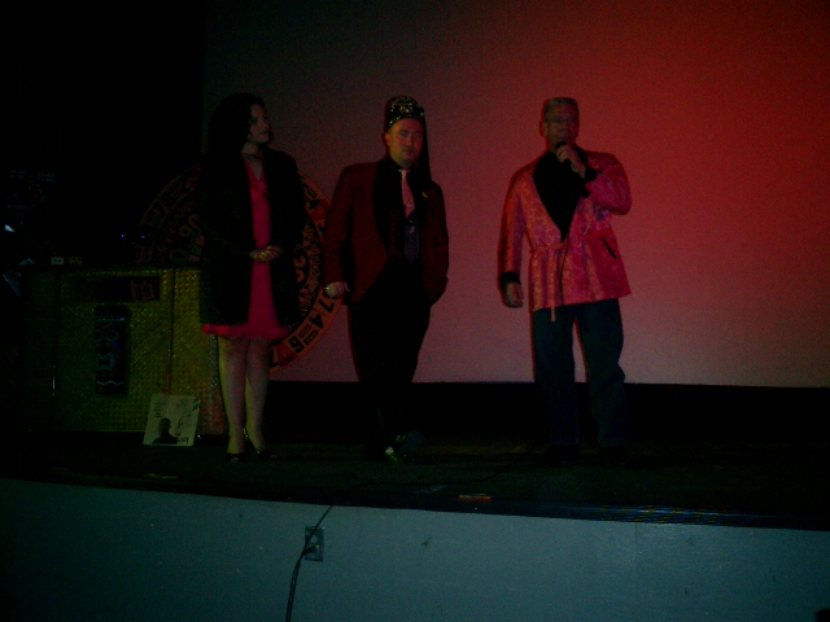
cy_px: 311
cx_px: 415
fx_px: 863
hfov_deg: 51.4
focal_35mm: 36
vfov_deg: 39.7
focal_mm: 7.5
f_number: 3.2
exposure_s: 1/30
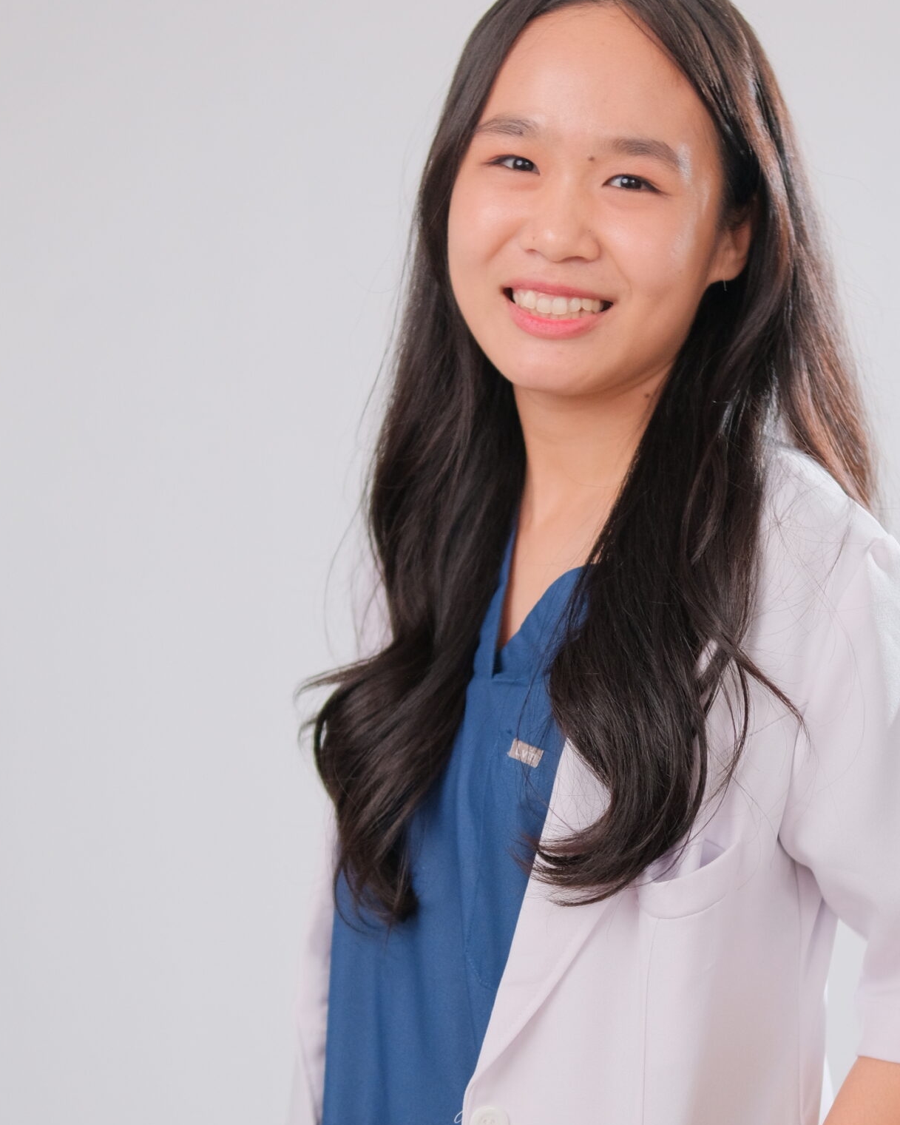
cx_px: 571
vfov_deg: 26.8
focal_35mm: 71
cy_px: 602
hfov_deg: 21.5
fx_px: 2364
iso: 1000
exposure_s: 1/800
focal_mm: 30
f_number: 1.4
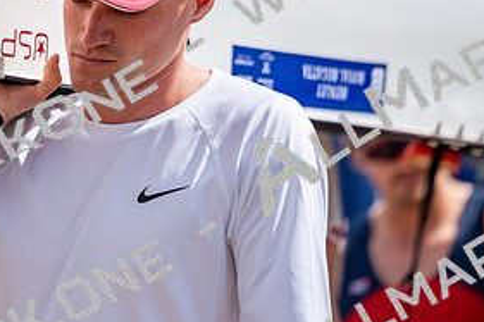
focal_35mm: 413
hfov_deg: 5.0
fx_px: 5549
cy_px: 54
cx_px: 107
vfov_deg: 3.3
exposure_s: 1/2500
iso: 100
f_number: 4
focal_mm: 200
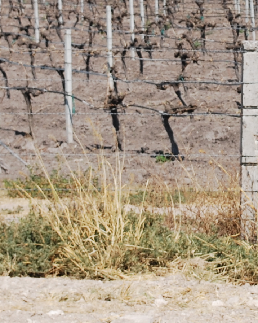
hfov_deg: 6.0
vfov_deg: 7.5
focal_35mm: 256
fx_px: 2443
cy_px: -109
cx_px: 276
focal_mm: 42
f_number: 8
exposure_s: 1/250
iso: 100
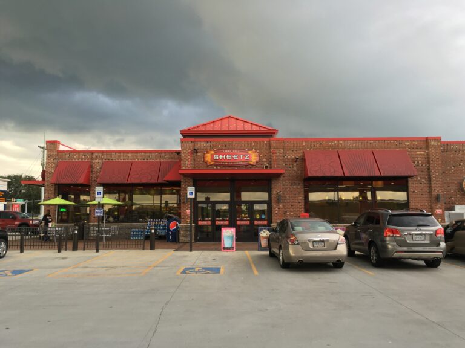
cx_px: 232
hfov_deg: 61.7
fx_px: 390
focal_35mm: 29
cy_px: 174
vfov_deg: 48.2
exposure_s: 1/120
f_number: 2.2
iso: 32
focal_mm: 4.15
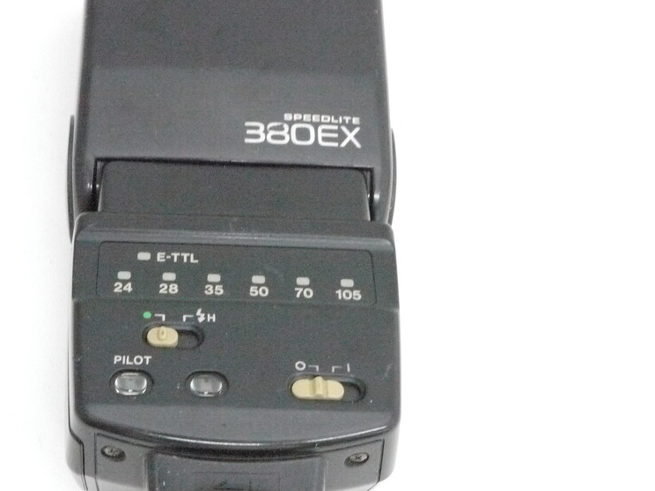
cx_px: 241
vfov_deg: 20.7
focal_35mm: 71
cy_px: 205
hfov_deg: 27.3
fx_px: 1343
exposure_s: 1/20
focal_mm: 22
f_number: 14
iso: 3200
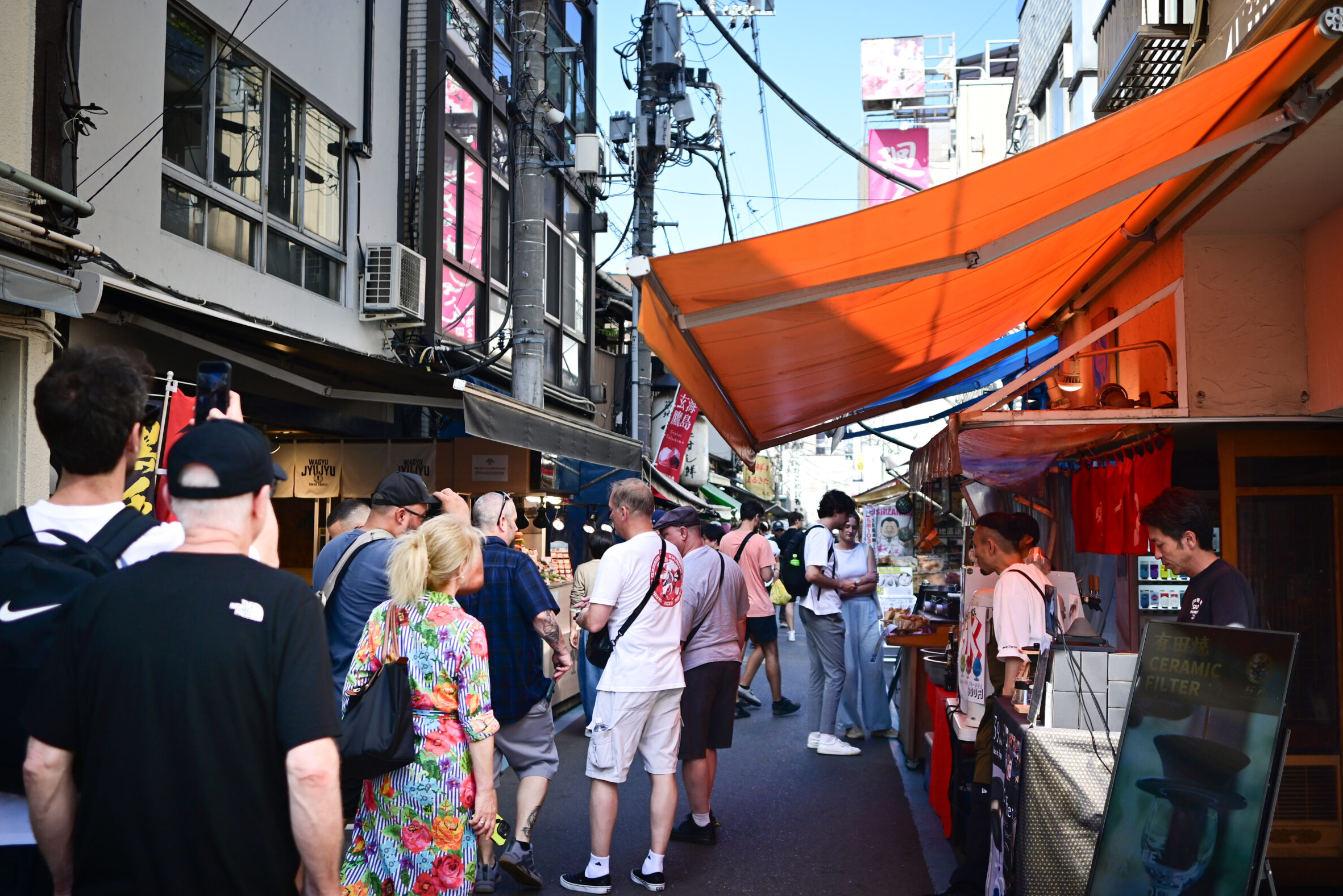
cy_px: 433
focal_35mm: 39
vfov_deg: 34.2
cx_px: 717
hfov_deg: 49.5
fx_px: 1455
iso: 100
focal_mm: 24
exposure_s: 1/1250
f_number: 2
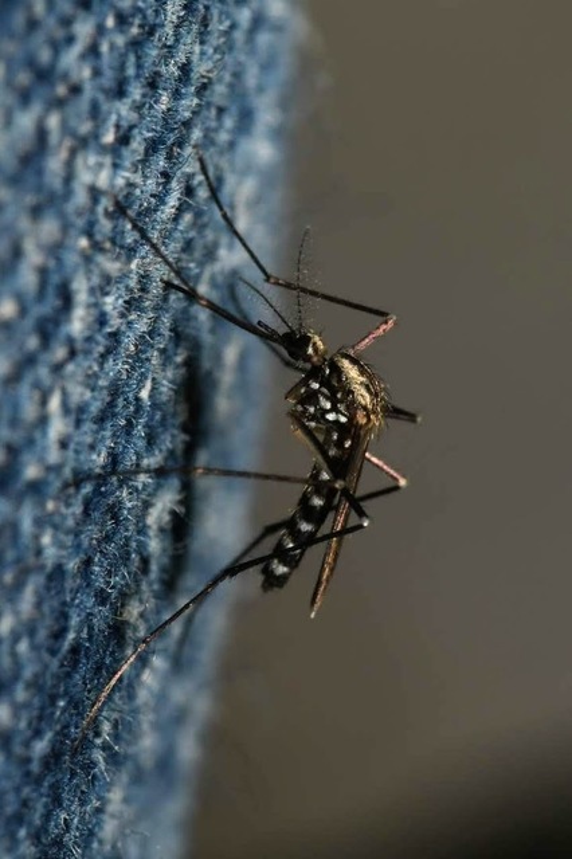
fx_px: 3758
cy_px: 430
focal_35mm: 158
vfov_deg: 13.0
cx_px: 286
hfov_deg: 8.7
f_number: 25
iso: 250
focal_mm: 105
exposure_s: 1/60
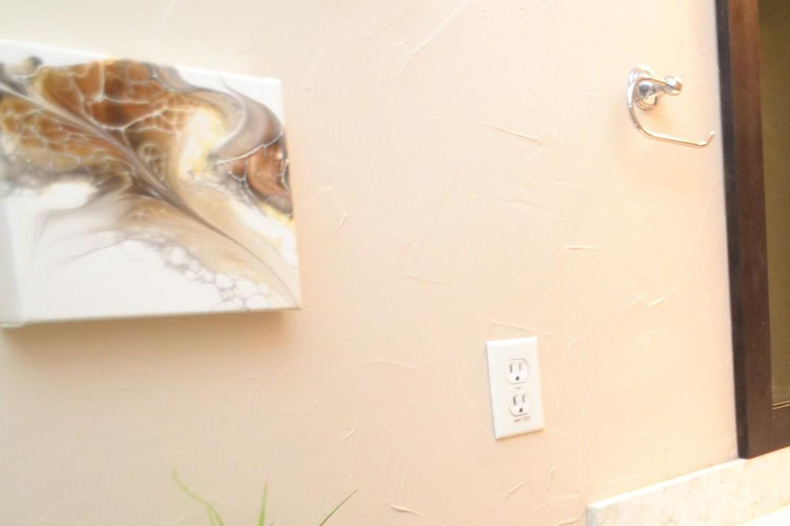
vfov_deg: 32.3
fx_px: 900
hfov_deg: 33.7
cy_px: 360
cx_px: 1037
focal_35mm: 41
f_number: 3.5
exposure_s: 1/60
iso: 900
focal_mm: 10
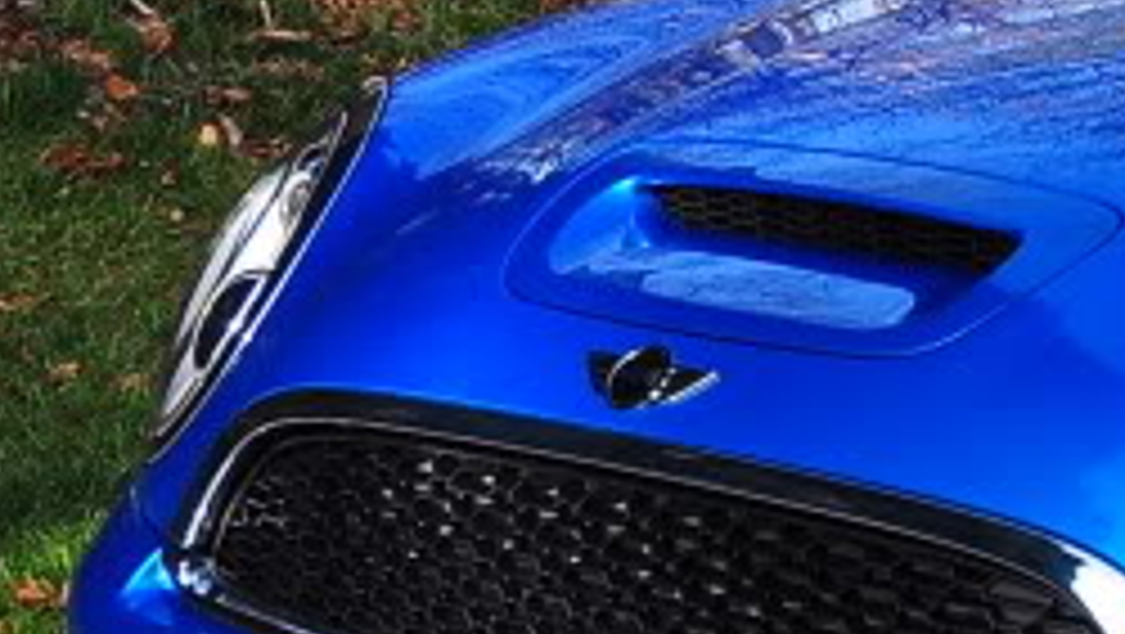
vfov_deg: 7.3
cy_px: 175
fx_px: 4985
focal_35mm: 167
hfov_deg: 11.9
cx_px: 1980
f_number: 7.1
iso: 200
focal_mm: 26
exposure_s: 1/200
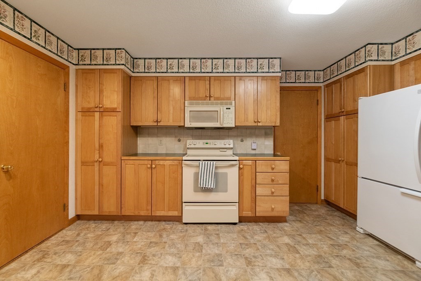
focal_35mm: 15
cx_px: 210
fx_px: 176
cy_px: 140
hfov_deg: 100.4
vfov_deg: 77.4
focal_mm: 10
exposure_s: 1/160
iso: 500
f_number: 6.3
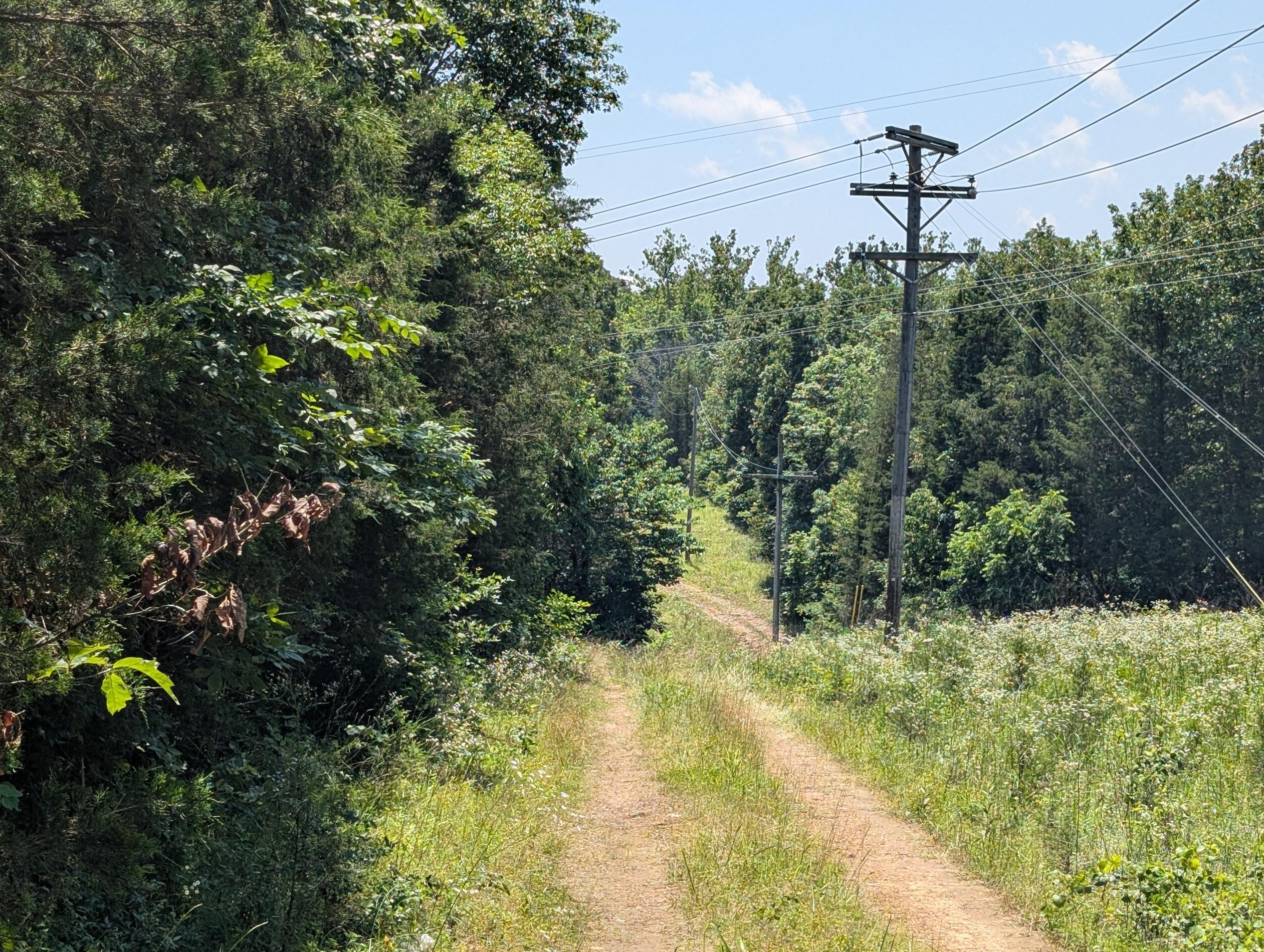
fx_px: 2121
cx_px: 690
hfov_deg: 33.2
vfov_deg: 25.3
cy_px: 409
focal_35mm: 58
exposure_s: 1/992
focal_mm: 6.9
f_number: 1.68
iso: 22
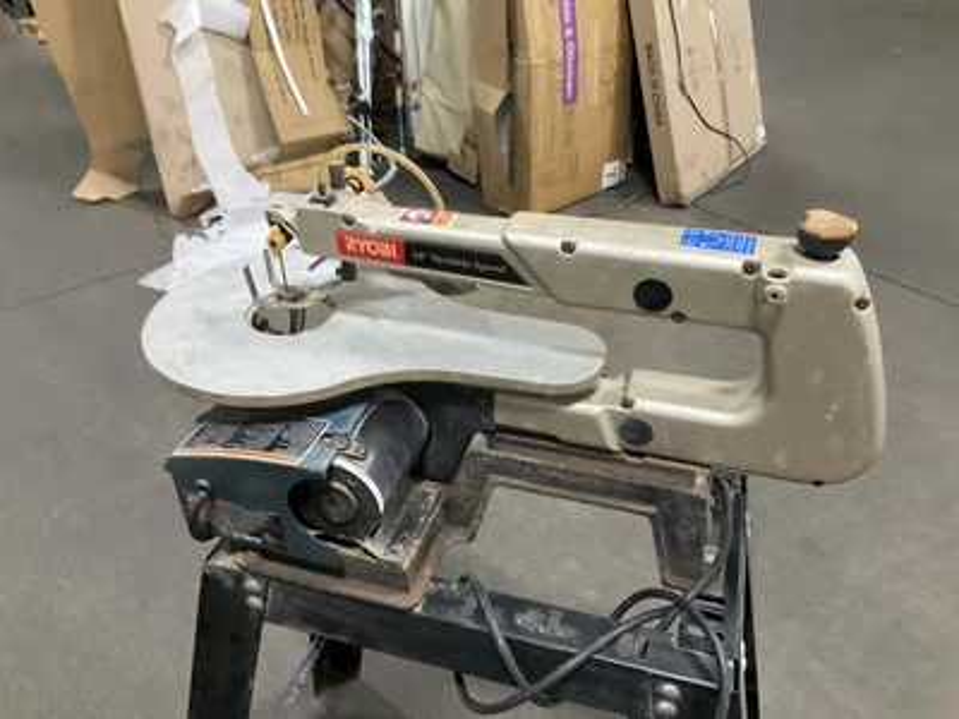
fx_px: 803
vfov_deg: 48.2
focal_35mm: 29
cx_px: 480
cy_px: 360
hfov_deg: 61.7
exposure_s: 1/40
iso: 320
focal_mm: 3
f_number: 1.8
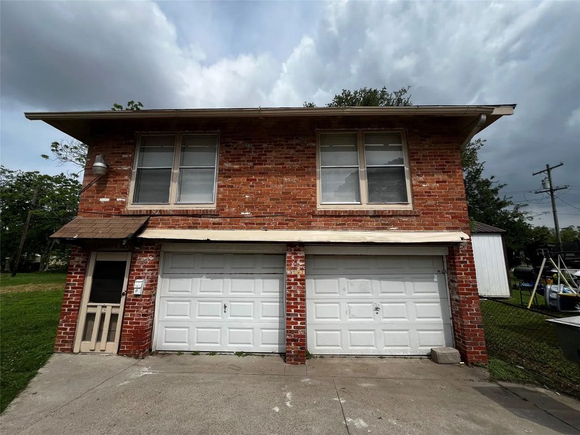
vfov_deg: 89.9
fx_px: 218
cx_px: 290
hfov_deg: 106.2
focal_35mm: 13
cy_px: 218
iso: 32
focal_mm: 1.57
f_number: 1.8
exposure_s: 1/2096
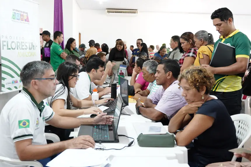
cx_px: 126
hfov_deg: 53.2
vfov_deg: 36.8
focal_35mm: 36
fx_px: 251
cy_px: 84
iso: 2500
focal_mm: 24
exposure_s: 1/160
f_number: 2.8
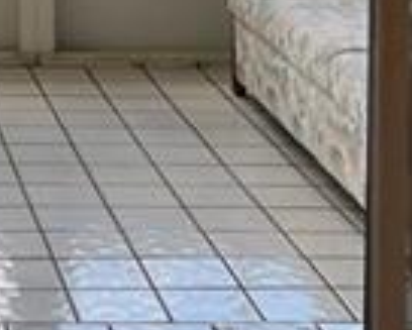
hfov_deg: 13.0
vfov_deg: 10.1
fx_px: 1745
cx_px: -142
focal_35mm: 143
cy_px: -309
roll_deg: -0.9
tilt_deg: -3.6
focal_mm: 5.7
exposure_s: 1/120
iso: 64
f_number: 1.5
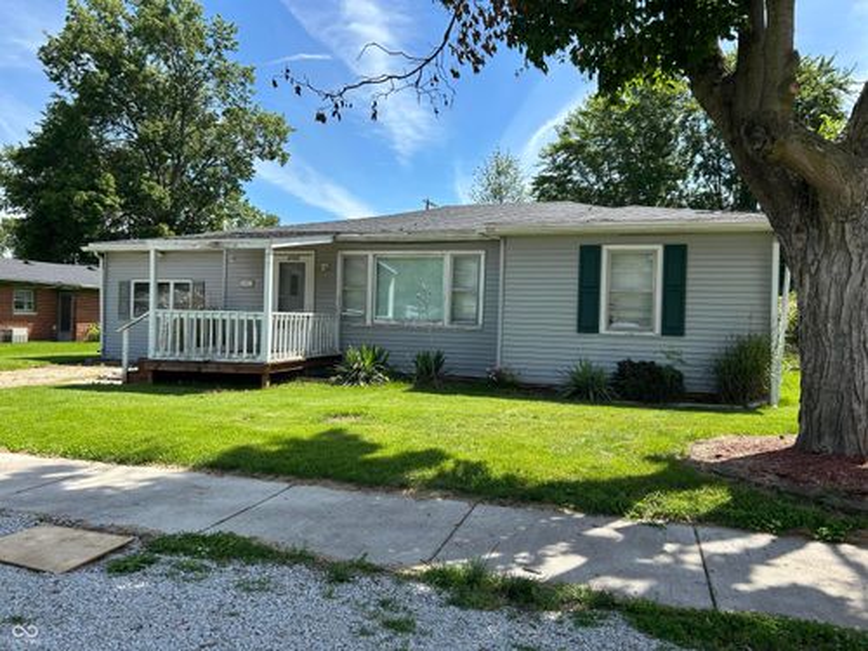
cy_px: 326
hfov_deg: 67.3
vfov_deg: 53.1
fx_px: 652
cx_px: 434
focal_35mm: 26
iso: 50
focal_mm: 5.7
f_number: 1.5
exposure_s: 1/2165
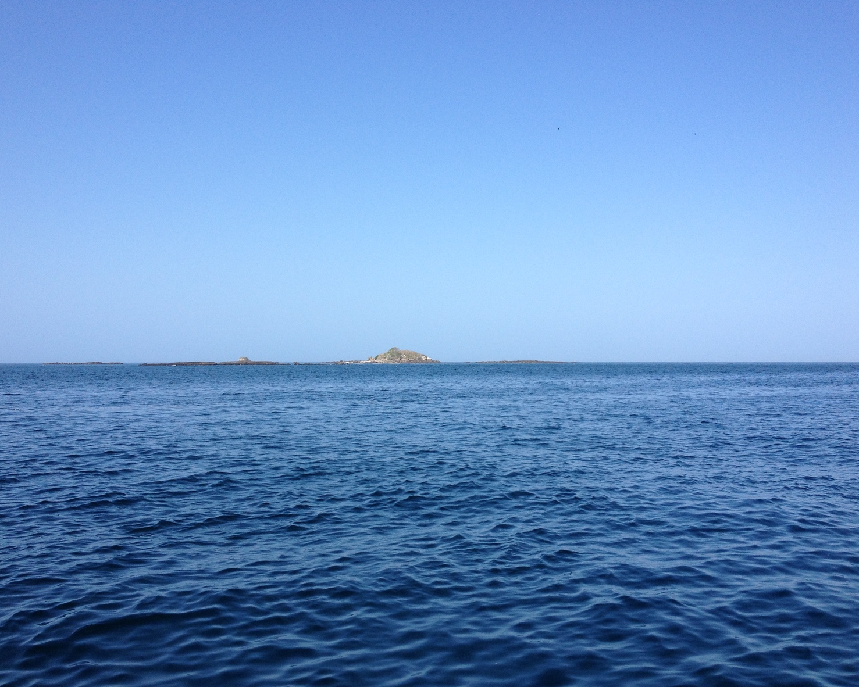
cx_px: 418
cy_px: 339
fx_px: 941
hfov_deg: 49.1
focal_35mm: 37
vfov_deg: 40.1
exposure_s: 1/1623
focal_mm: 4.28
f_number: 2.4
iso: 50
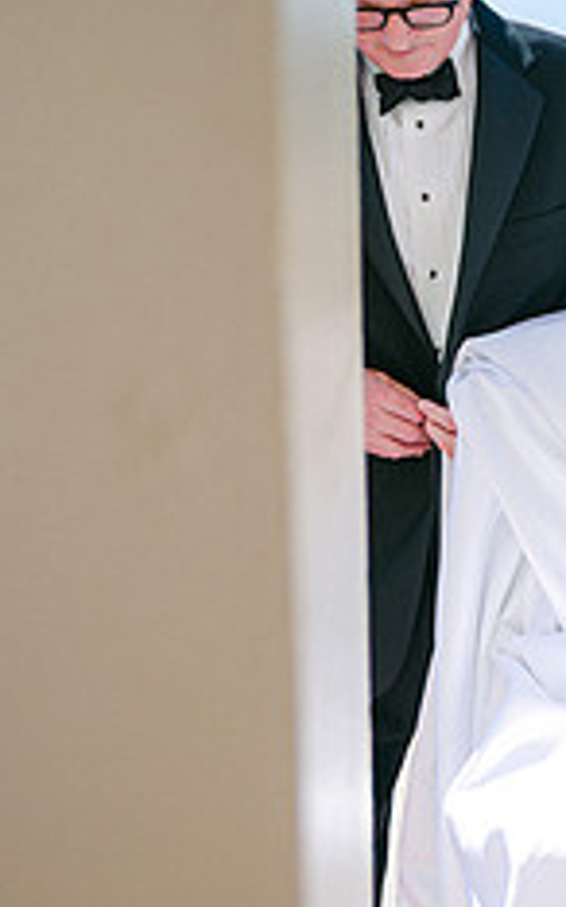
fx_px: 1779
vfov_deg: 28.6
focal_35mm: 72
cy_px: 391
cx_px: 585
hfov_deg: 17.6
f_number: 2.8
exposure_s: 1/2000
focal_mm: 28
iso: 100
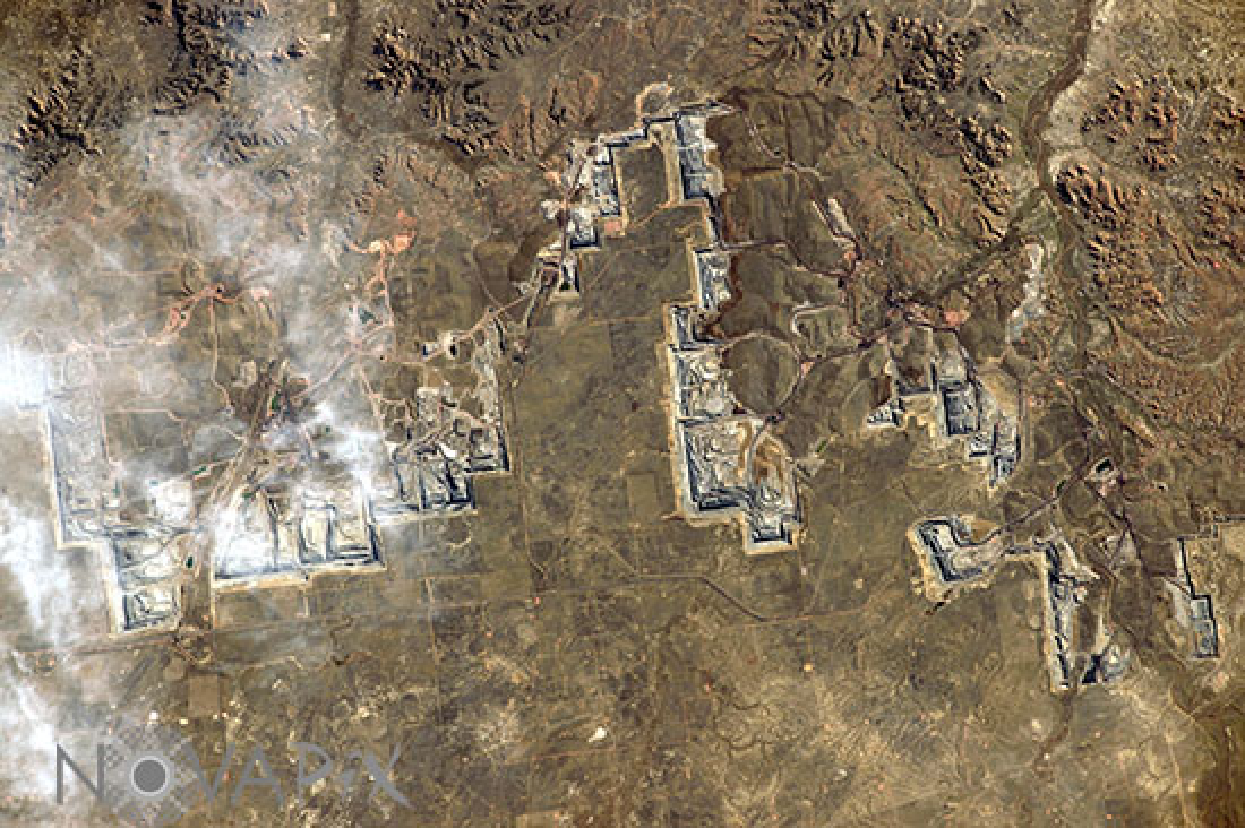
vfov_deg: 3.4
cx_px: 622
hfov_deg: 5.2
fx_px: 13825
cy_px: 414
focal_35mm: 400
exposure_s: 1/1000
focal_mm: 400
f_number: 7.1
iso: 400
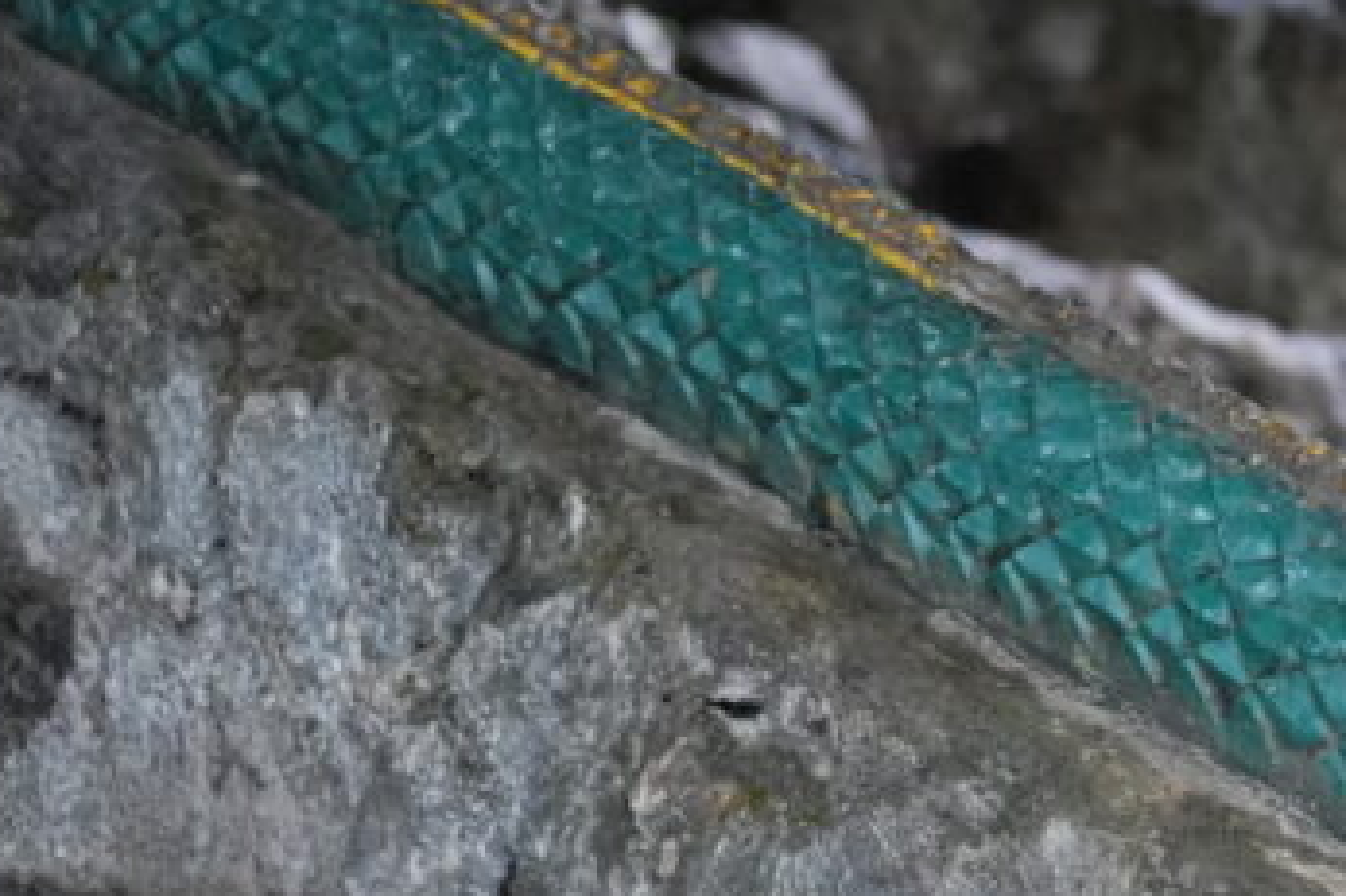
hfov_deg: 6.6
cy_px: 351
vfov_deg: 4.4
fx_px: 11585
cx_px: 1866
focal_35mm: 310
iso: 6400
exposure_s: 1/160
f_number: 4
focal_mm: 105
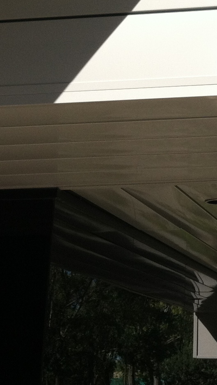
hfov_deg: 11.4
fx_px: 1074
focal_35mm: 105
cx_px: 236
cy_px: 113
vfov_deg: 20.3
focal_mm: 3.85
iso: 80
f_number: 2.8
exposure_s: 1/857
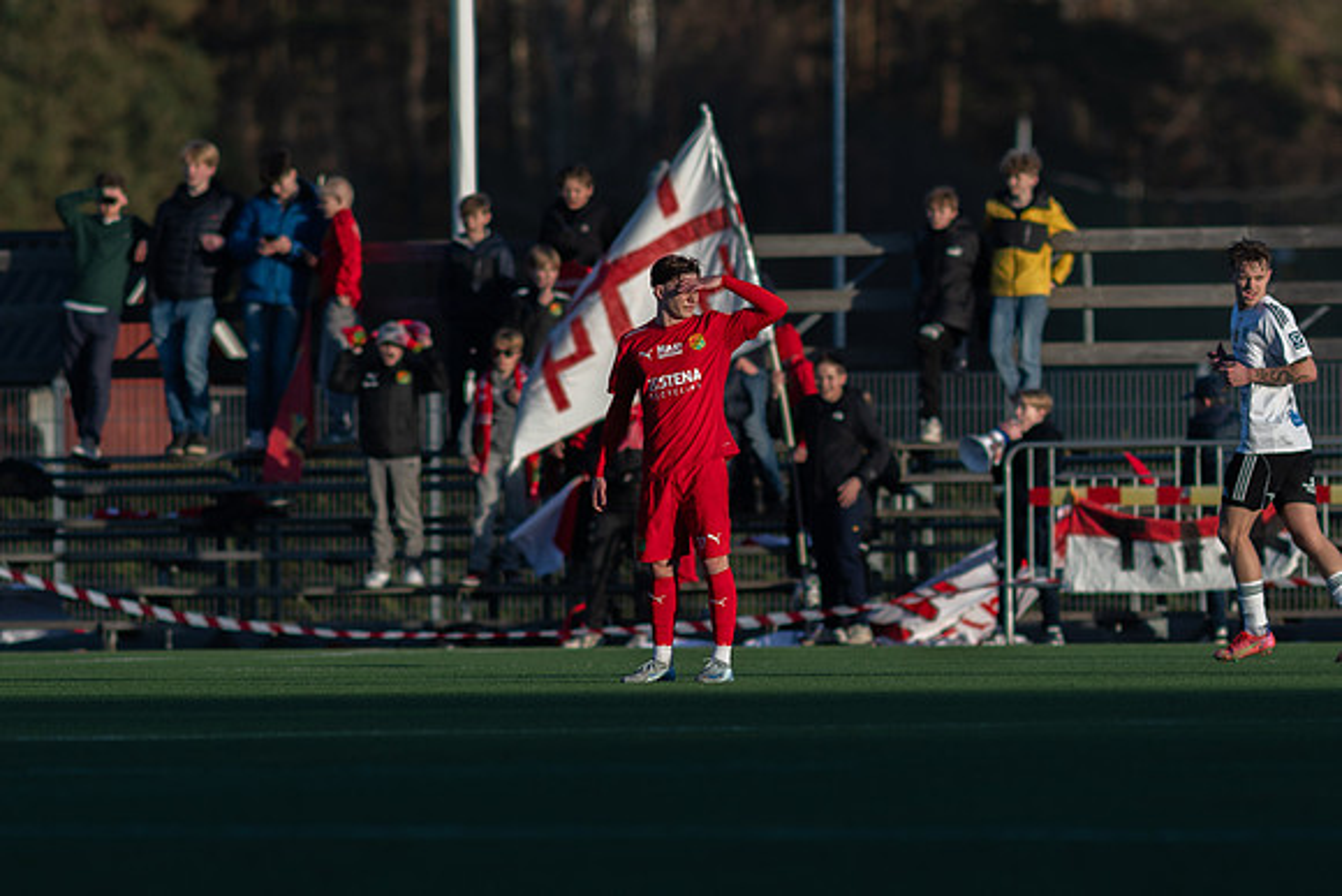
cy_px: 448
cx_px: 671
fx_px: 22371
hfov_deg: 3.4
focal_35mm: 600
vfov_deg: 2.3
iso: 160
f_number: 3.2
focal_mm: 300
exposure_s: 1/1600
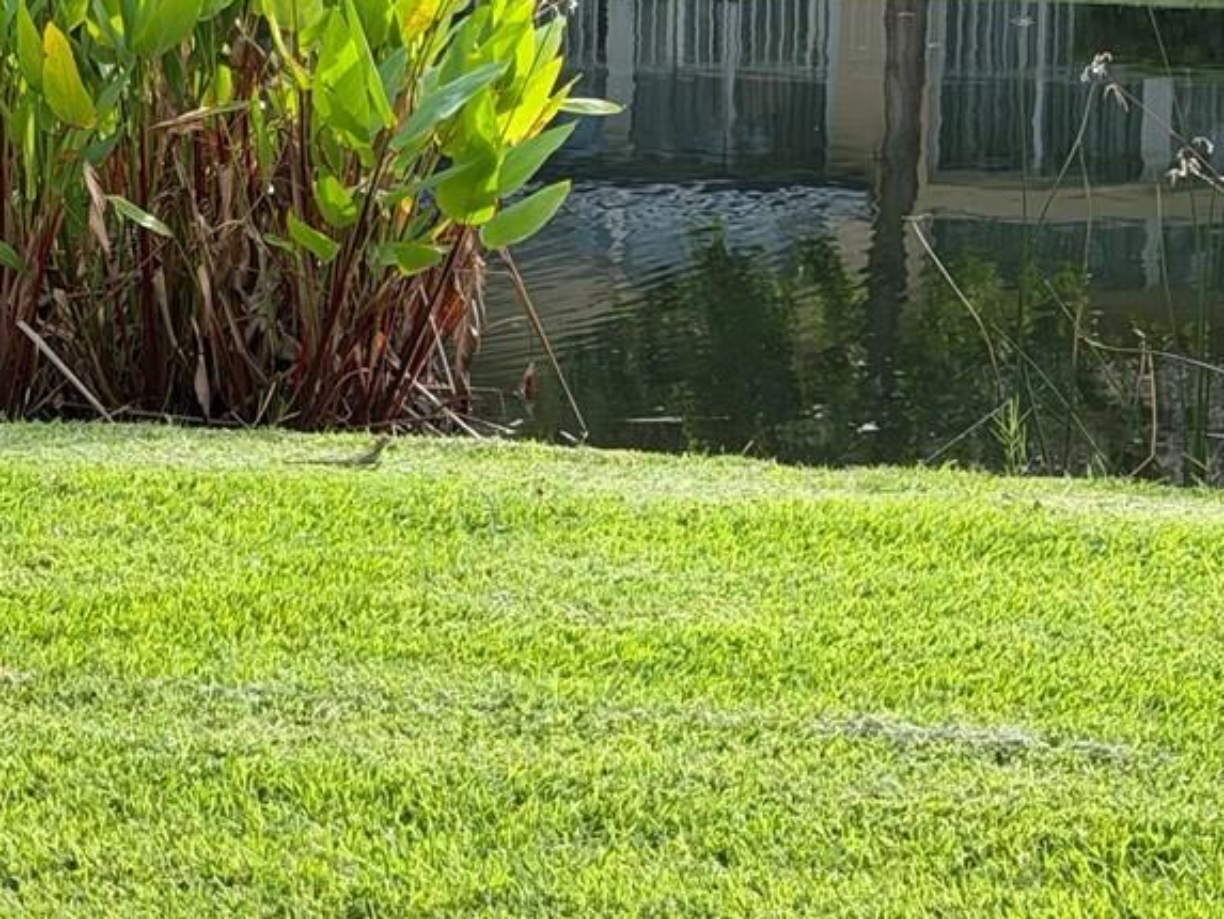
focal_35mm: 134
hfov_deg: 14.5
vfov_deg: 11.1
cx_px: -6
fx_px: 4739
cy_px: 318
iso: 64
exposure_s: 1/846
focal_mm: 6.76
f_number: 1.78
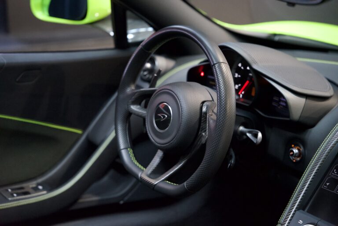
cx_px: 169
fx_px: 657
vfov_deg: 19.5
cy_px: 113
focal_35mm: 70
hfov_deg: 28.8
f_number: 2.8
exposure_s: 1/100
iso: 5000
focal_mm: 70
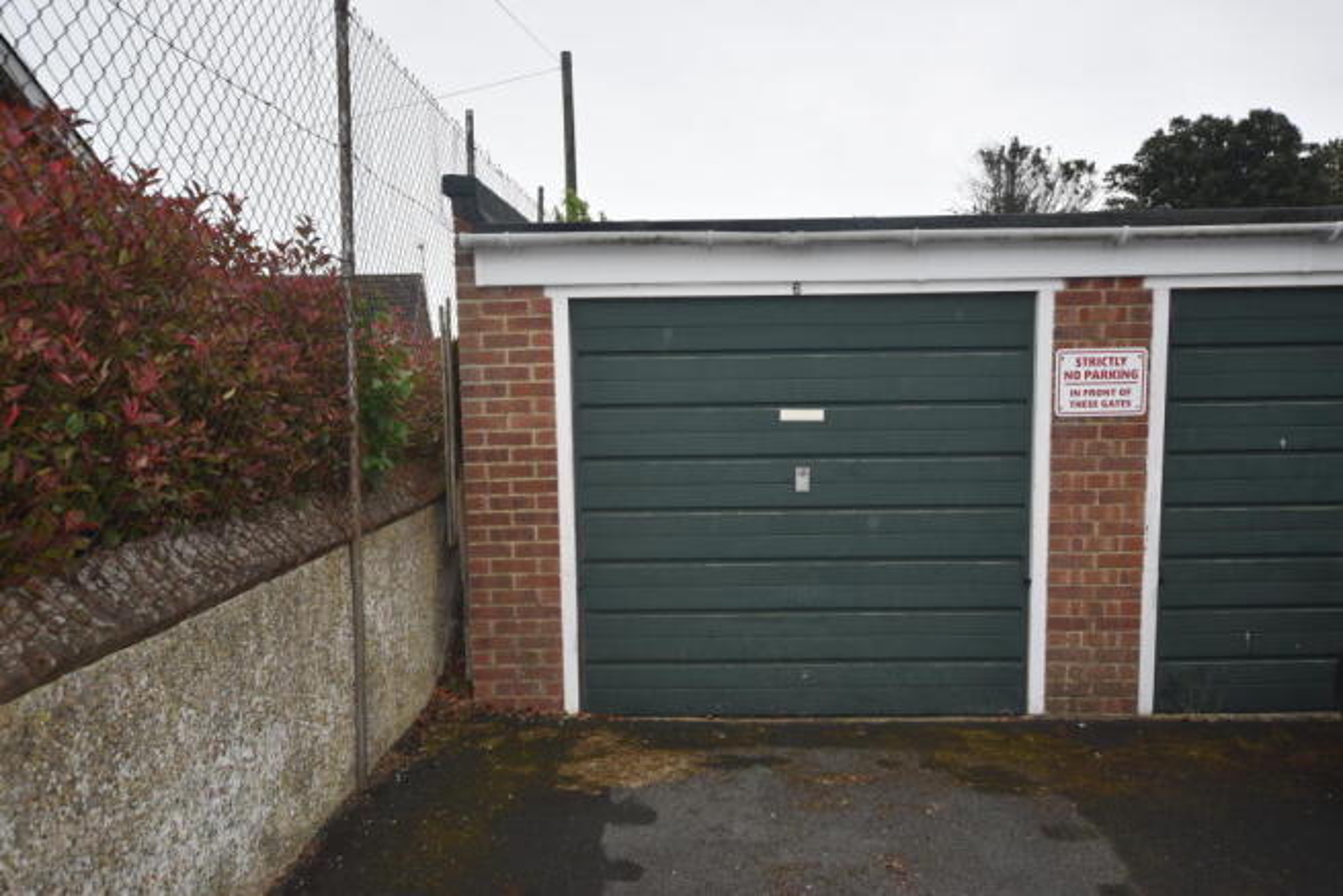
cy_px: 448
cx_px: 672
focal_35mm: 27
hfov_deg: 67.4
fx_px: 1007
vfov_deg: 48.0
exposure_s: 1/200
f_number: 5.3
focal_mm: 18
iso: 160
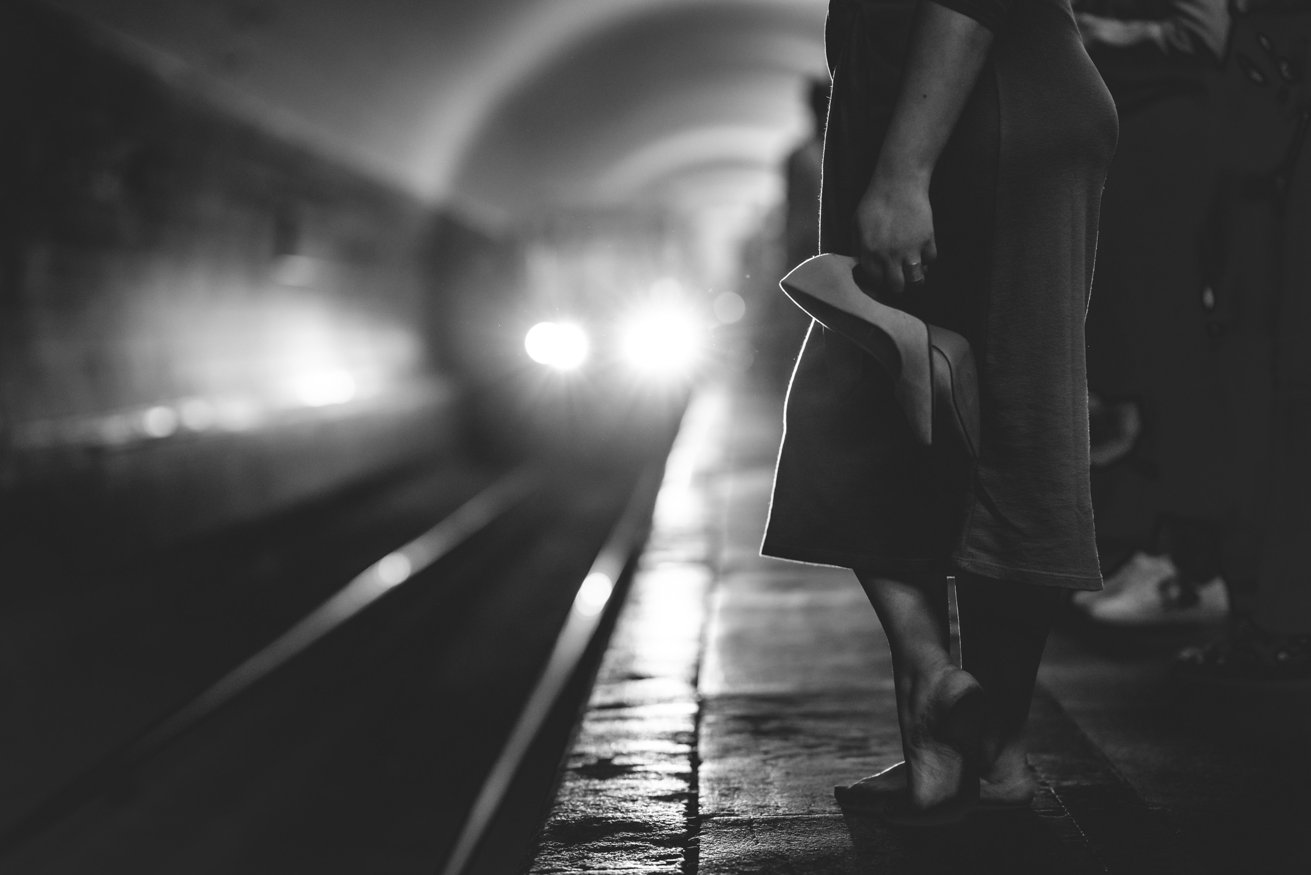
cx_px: 656
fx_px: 3111
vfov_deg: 16.0
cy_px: 438
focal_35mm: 85
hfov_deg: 23.8
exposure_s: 1/200
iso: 1250
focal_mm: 85
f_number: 2
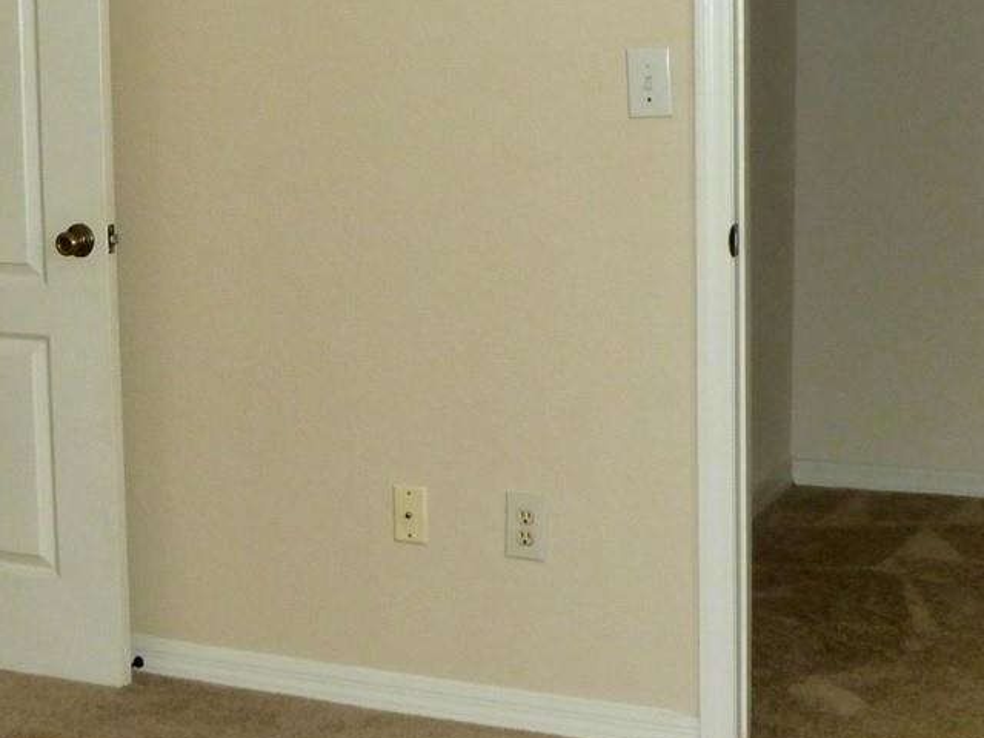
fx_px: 1990
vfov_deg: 20.9
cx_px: 184
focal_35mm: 70
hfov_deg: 27.2
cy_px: 231
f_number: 3.3
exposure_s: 1/60
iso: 200
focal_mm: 5
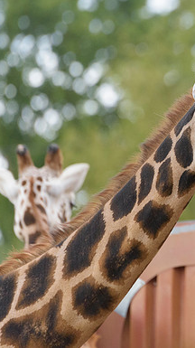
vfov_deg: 2.6
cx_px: 245
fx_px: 7764
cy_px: 116
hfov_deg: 1.4
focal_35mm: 843
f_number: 5.6
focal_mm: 400
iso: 1600
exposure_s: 1/800
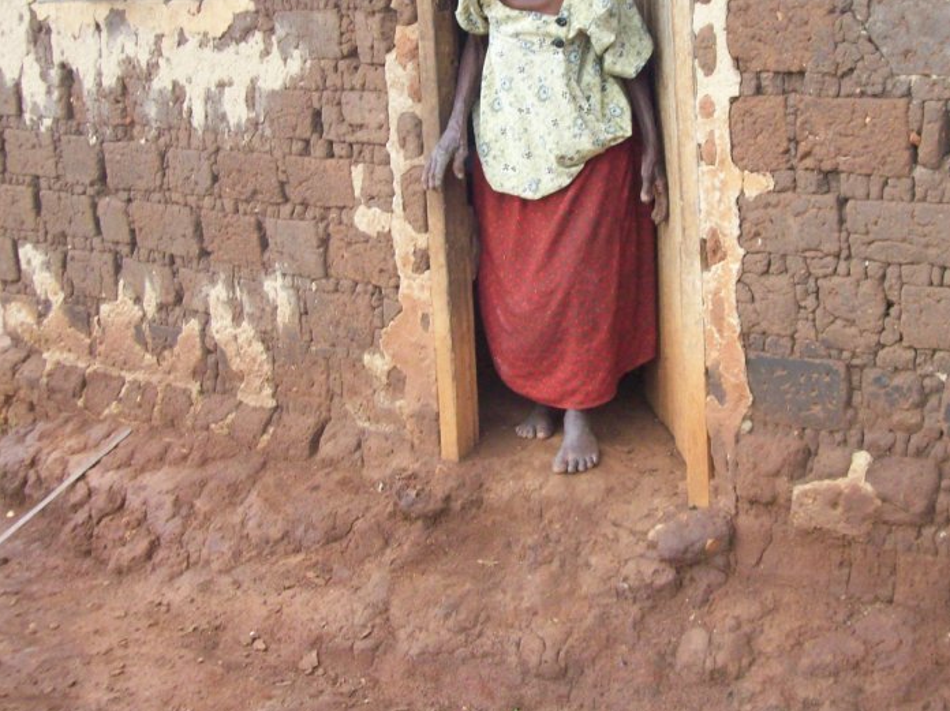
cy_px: 216
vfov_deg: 27.3
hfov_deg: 36.0
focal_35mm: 53
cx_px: 588
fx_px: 1454
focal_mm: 6
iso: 200
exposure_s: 1/85
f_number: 2.7
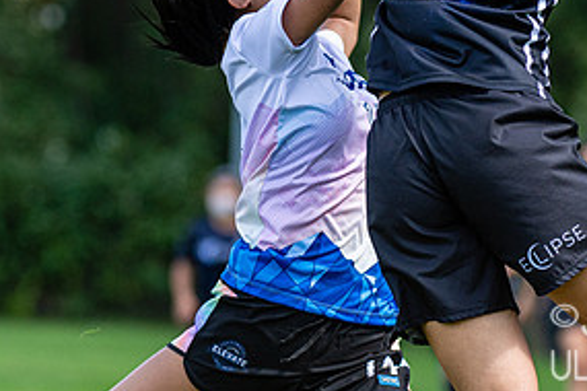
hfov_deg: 3.1
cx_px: 358
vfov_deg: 2.1
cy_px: -30
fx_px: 10875
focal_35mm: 667
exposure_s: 1/1250
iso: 160
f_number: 4
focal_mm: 200
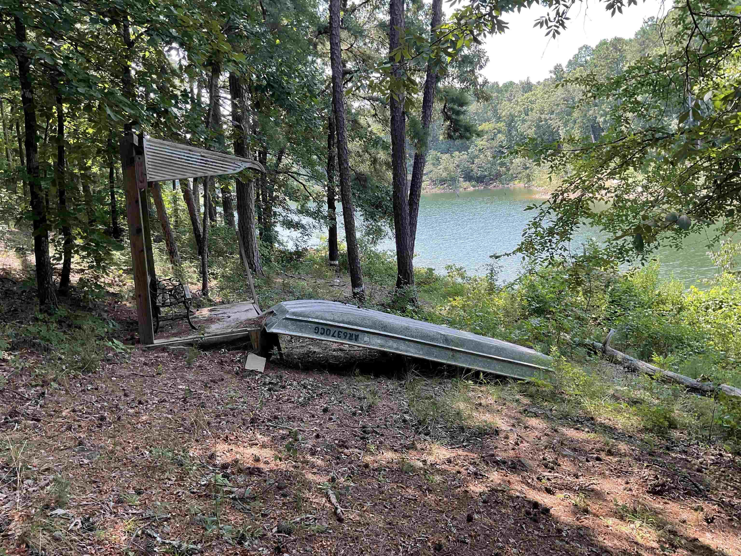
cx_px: 370
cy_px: 278
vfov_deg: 48.2
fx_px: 621
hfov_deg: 61.7
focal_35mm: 29
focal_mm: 3
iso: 16
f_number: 1.8
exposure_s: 1/121
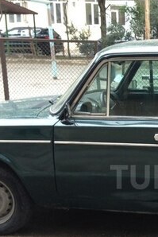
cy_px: 177
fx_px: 500
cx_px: 191
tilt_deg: -14.7
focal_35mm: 76
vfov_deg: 26.3
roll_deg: -0.5
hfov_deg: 17.1
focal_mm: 4.12
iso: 64
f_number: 2.4
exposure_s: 1/40
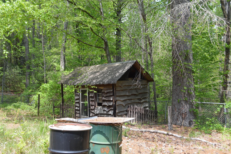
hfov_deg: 53.2
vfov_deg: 36.8
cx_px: 116
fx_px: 231
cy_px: 77
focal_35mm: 36
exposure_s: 1/125
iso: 110
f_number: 5.6
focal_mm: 24
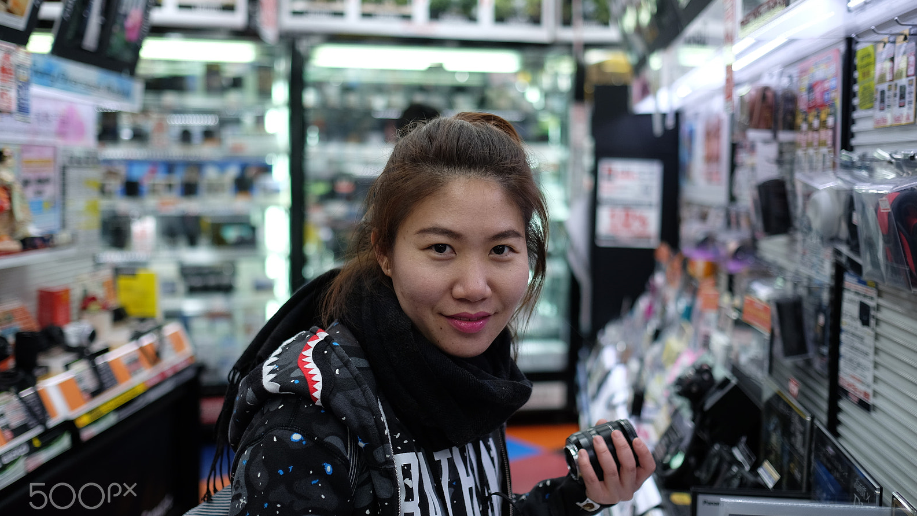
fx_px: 900
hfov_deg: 54.0
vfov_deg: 32.0
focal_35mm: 37
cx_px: 456
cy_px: 264
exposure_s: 1/300
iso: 200
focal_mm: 23
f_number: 1.4
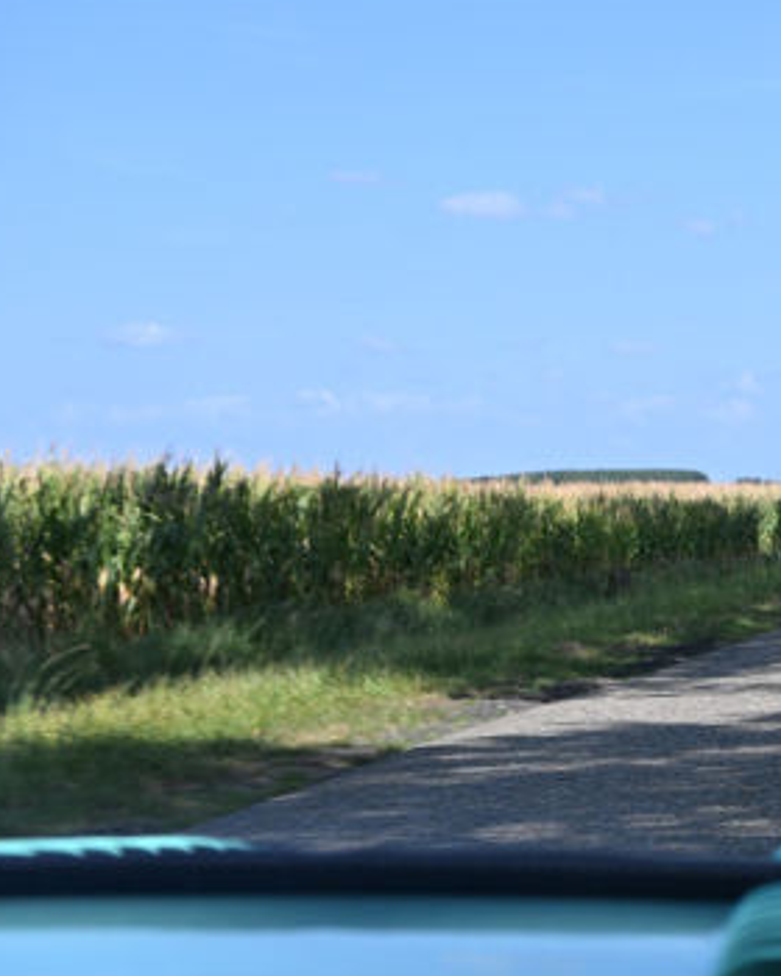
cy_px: 502
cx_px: 1077
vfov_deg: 18.9
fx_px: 2934
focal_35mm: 102
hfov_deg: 14.4
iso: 100
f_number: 6.3
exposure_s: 1/320
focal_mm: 31.5
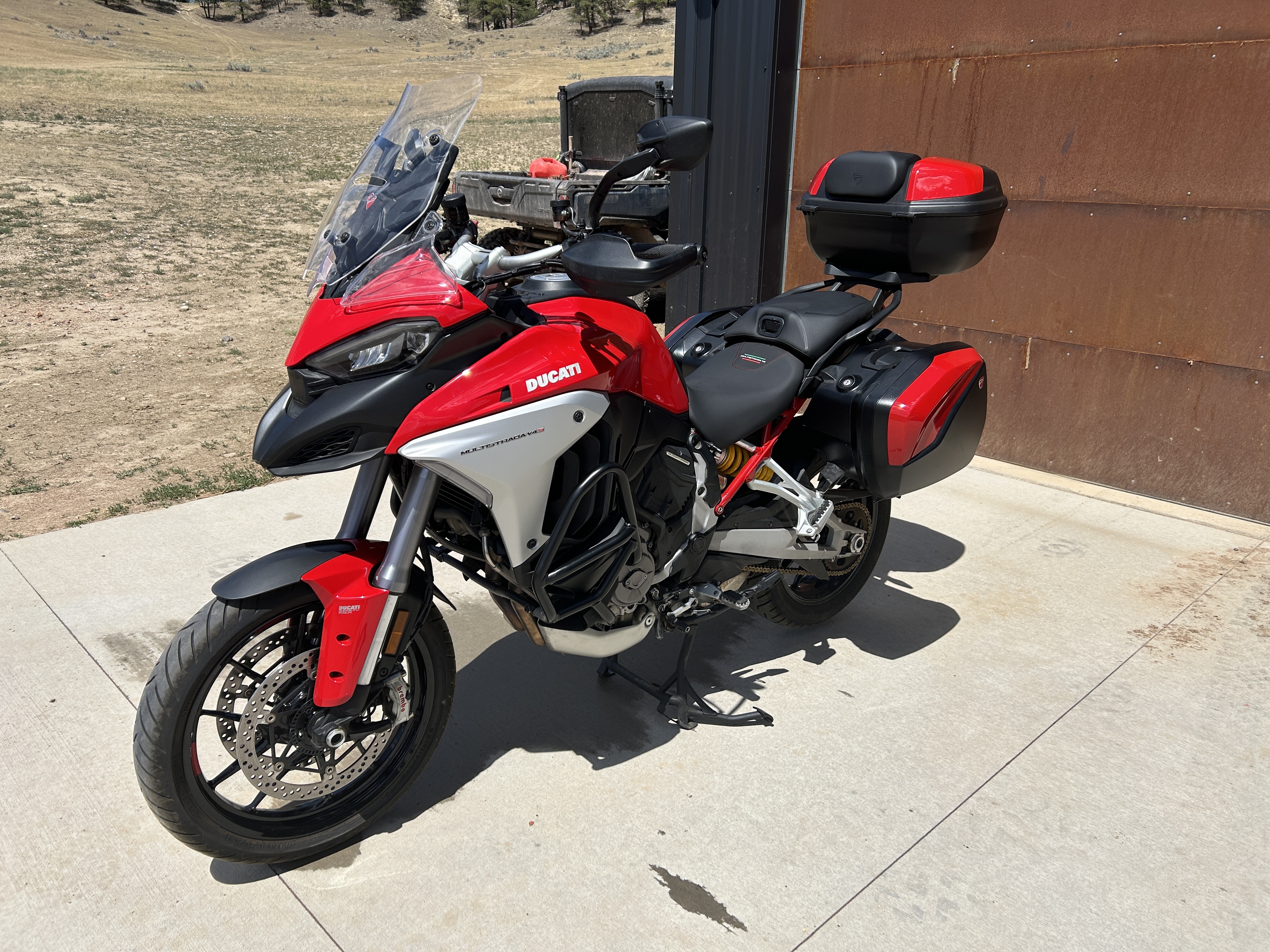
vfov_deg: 53.1
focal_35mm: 26
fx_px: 954
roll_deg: -1.2
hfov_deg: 67.3
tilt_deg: -18.2
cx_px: 635
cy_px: 476
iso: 50
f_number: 1.5
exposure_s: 1/5587
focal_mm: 5.7
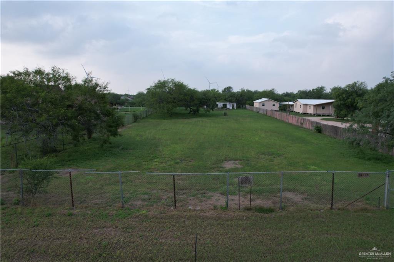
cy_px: 131
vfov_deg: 57.2
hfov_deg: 78.6
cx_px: 197
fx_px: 241
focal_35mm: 22
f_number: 2.8
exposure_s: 1/640
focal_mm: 8.38
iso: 110
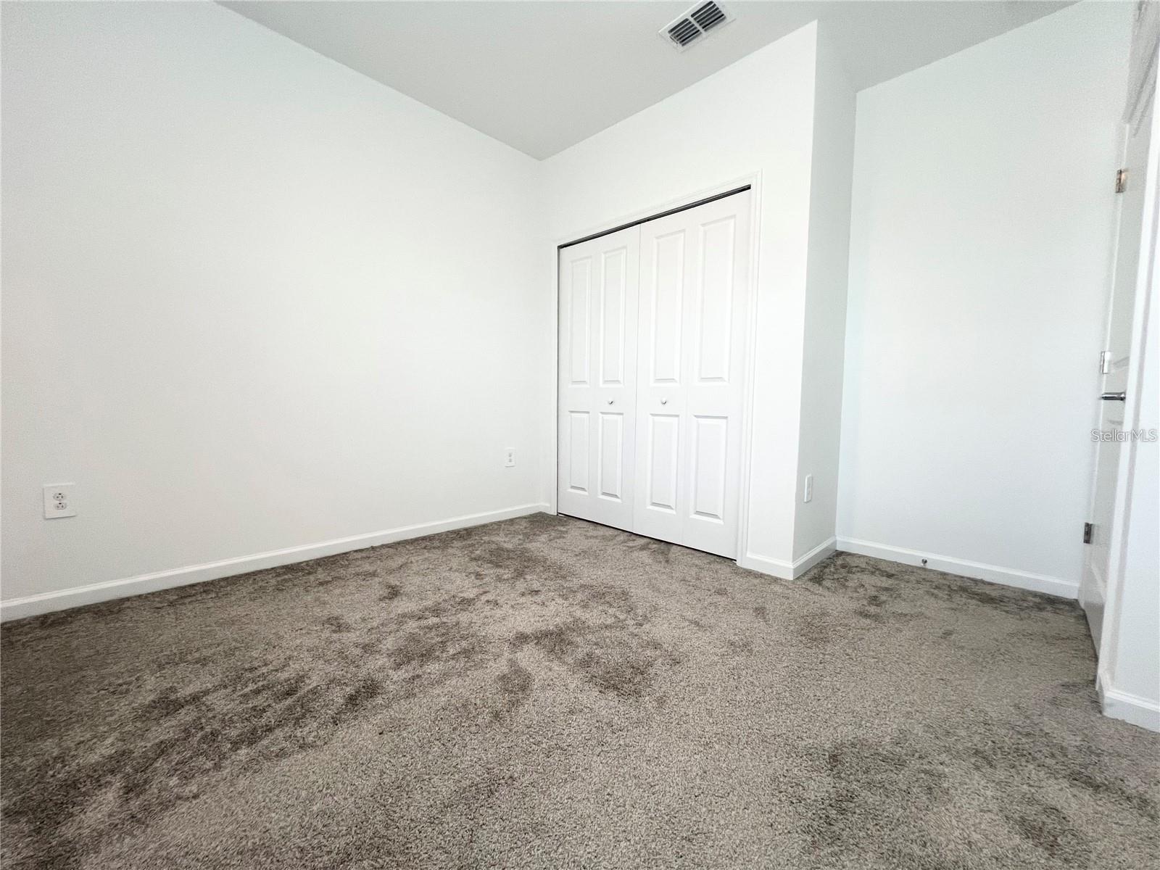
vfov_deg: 89.9
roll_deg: -0.6
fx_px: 436
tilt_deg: -3.5
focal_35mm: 13
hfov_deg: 106.2
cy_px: 435
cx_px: 580
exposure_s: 1/120
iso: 125
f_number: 1.8
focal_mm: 1.57
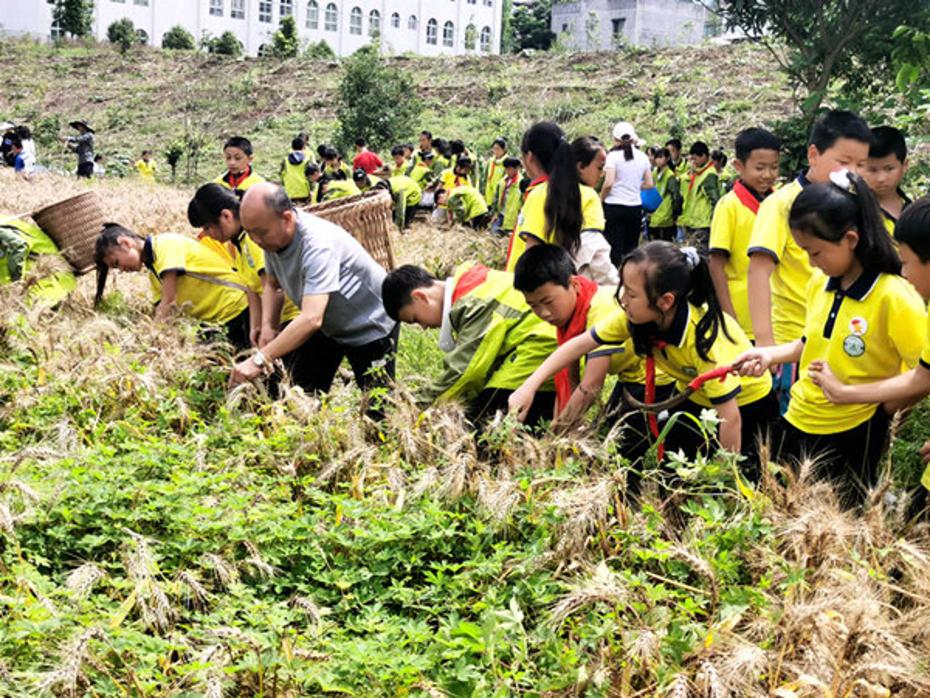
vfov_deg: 27.0
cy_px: 349
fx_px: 1451
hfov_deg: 35.5
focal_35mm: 54
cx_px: 465
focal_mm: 5.58
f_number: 1.8
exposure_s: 1/2058
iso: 50
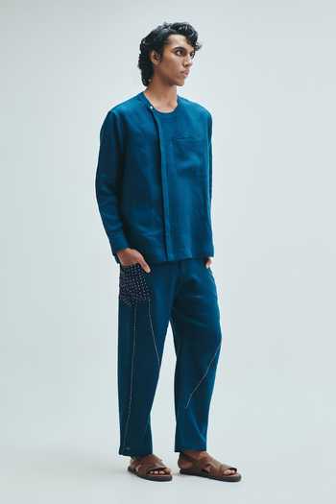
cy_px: 252
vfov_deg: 34.5
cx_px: 168
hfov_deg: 23.4
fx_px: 812
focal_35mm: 58
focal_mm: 58
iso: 400
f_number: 8
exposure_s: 1/125
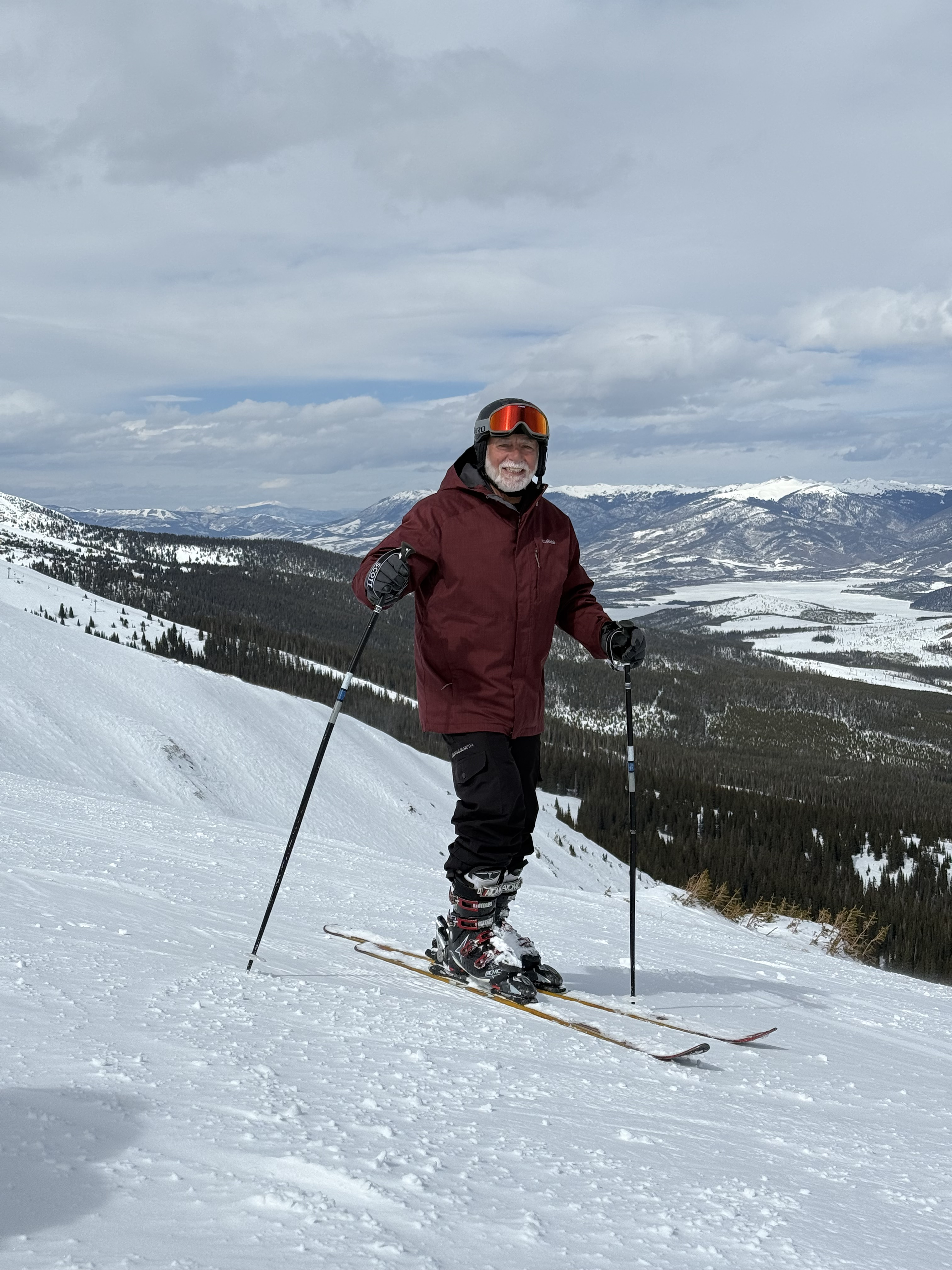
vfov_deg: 39.7
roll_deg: -0.8
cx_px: 476
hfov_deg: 30.3
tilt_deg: -3.4
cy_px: 635
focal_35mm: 48
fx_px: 1760
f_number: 1.78
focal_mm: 6.76
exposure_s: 1/11364
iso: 50
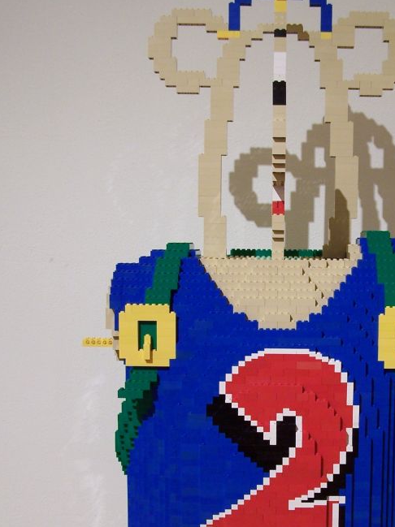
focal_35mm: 60
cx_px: 282
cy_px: 361
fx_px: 914
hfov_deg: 24.2
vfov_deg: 31.9
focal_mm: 6.3
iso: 80
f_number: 2.8
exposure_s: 1/2
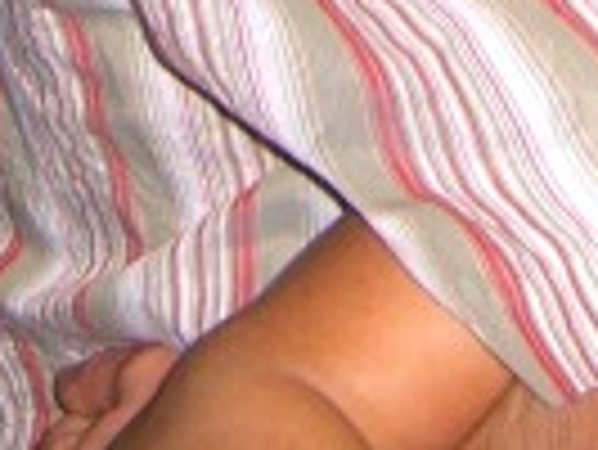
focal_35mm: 228
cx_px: 594
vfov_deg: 6.1
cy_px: -850
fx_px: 3942
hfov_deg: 8.6
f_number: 2.8
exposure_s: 1/60
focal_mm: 7.9
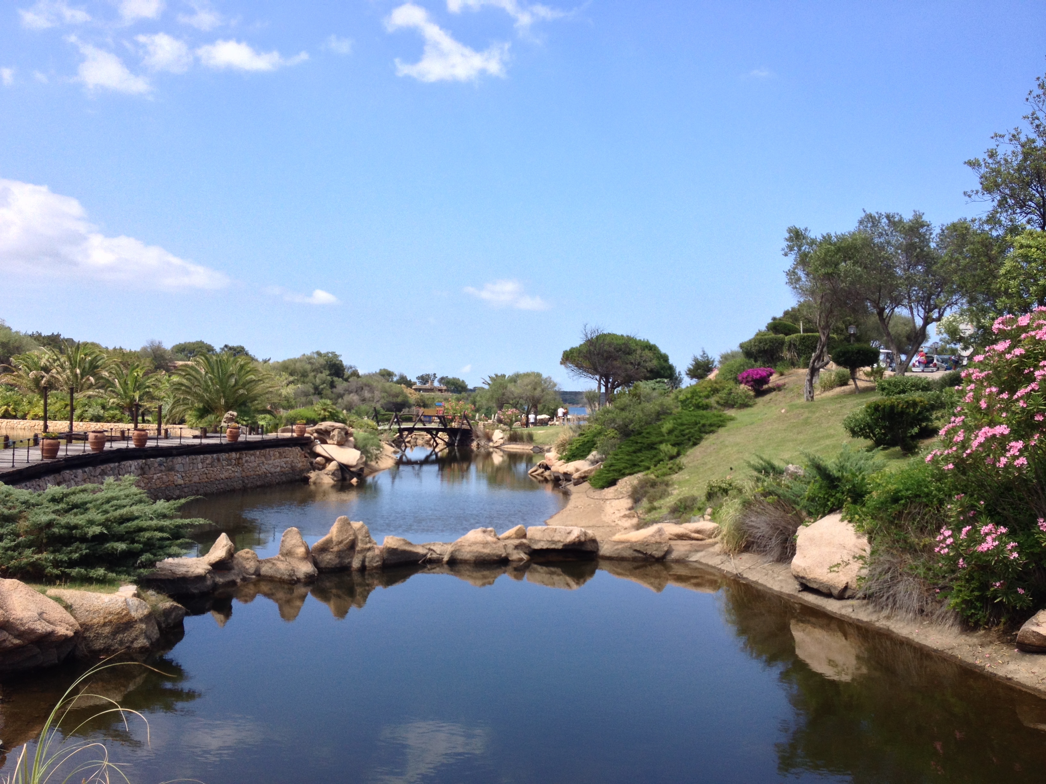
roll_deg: -0.4
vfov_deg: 40.7
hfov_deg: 52.6
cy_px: 392
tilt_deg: -2.4
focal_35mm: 35
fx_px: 1058
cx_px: 523
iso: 50
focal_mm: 4.28
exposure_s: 1/1022
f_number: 2.4
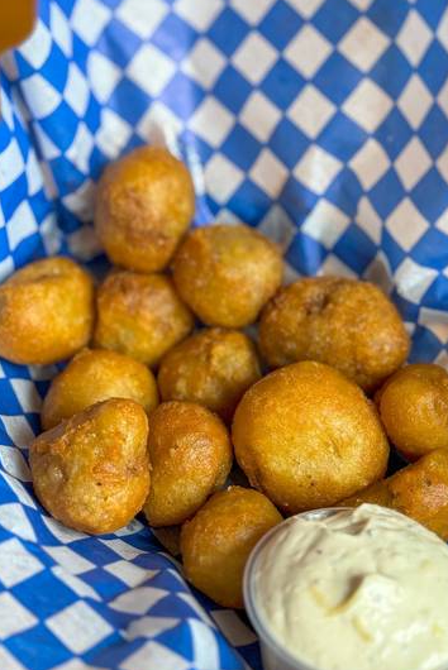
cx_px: 280
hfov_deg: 19.7
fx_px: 1286
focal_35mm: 69
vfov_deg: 29.2
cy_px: 322
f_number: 1.8
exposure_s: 1/120
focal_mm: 6.76
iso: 100
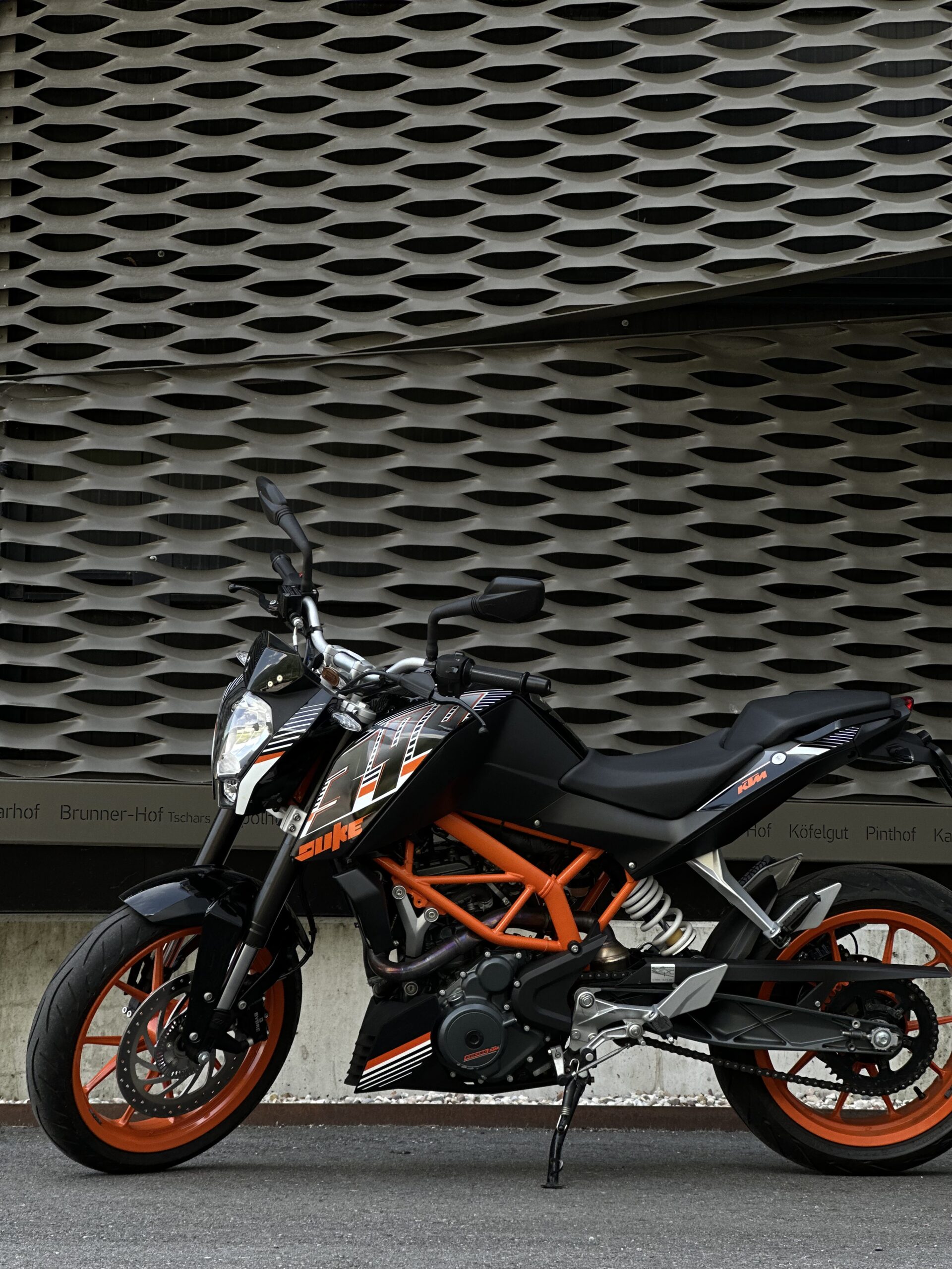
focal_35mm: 77
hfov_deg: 19.1
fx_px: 2824
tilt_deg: +8.7
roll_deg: -0.8
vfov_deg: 25.3
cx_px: 476
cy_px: 634
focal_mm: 9
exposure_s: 1/121
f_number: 2.8
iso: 32
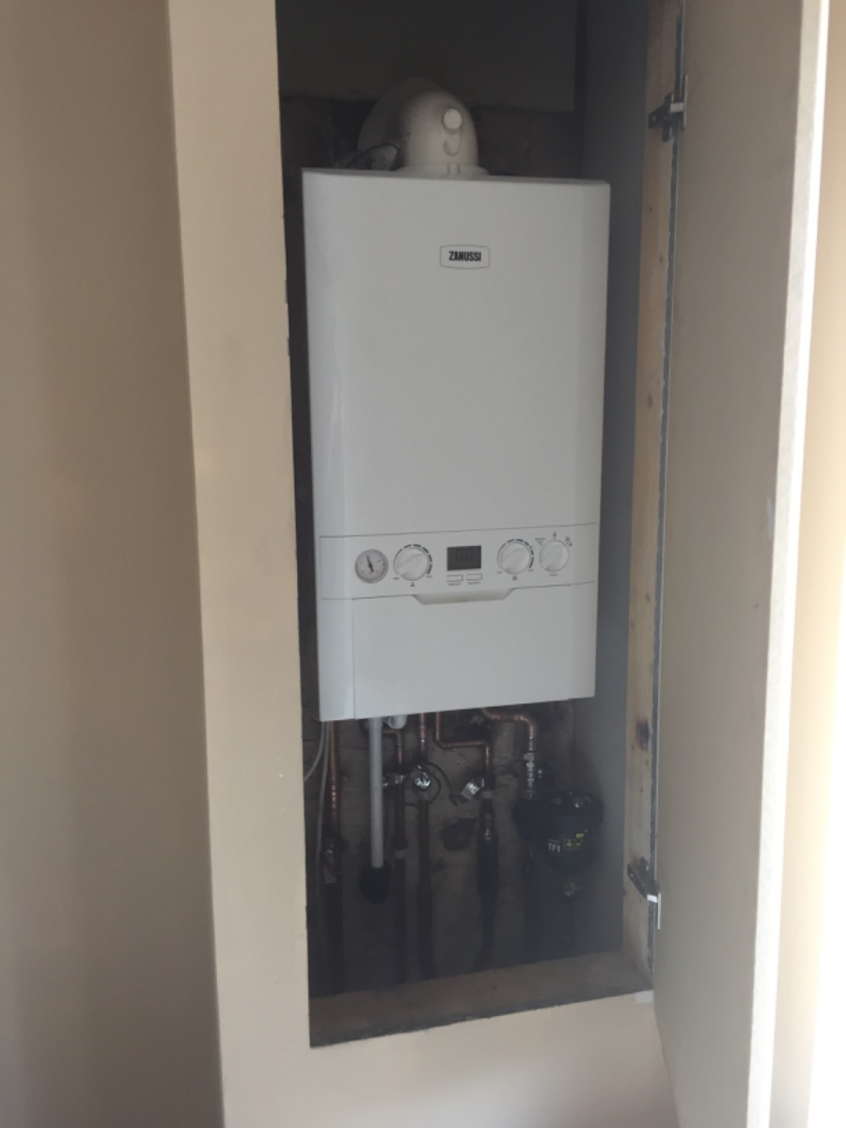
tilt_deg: -7.3
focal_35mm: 29
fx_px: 945
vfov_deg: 61.7
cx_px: 423
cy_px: 564
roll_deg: +1.3
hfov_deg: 48.2
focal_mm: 4.15
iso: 80
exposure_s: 1/33
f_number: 2.2
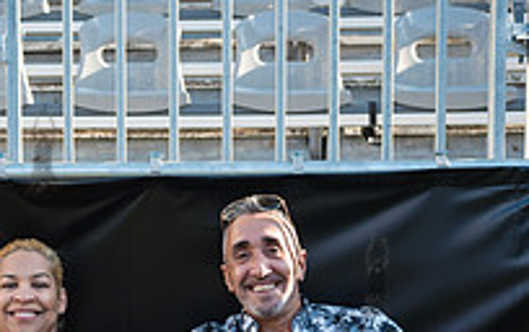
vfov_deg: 11.7
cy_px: 398
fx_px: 1588
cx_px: 41
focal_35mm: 110
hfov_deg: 18.6
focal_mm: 38
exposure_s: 1/200
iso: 200
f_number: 4
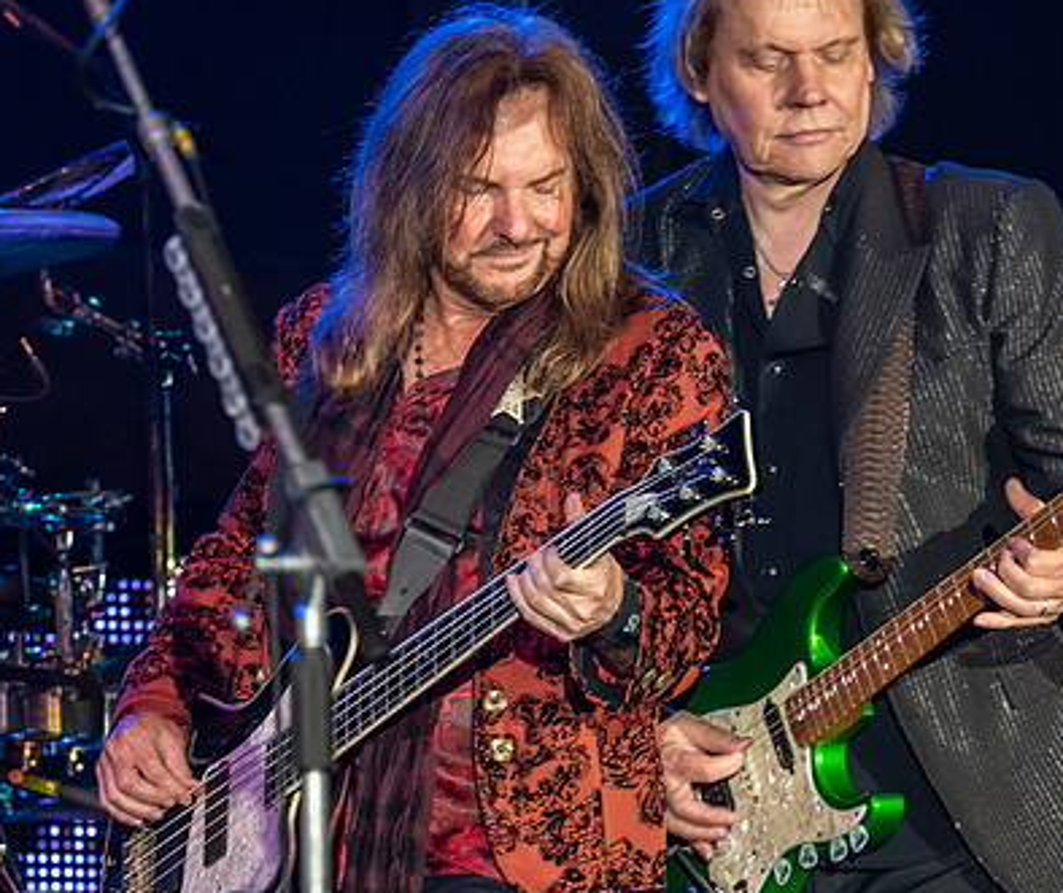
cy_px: 493
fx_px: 10139
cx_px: 505
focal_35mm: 316
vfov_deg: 5.0
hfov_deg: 6.0
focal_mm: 175
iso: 1000
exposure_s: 1/200
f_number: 7.1
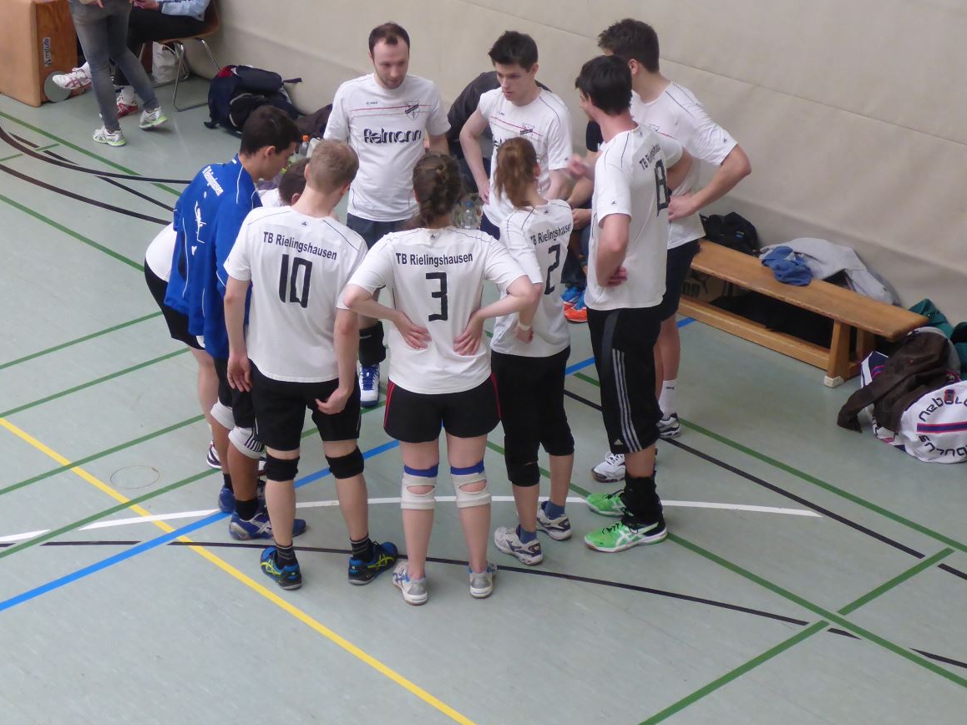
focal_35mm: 76
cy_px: 326
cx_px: 499
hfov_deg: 25.7
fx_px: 2123
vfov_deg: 19.4
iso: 400
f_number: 4.9
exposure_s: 1/30
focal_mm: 9.8
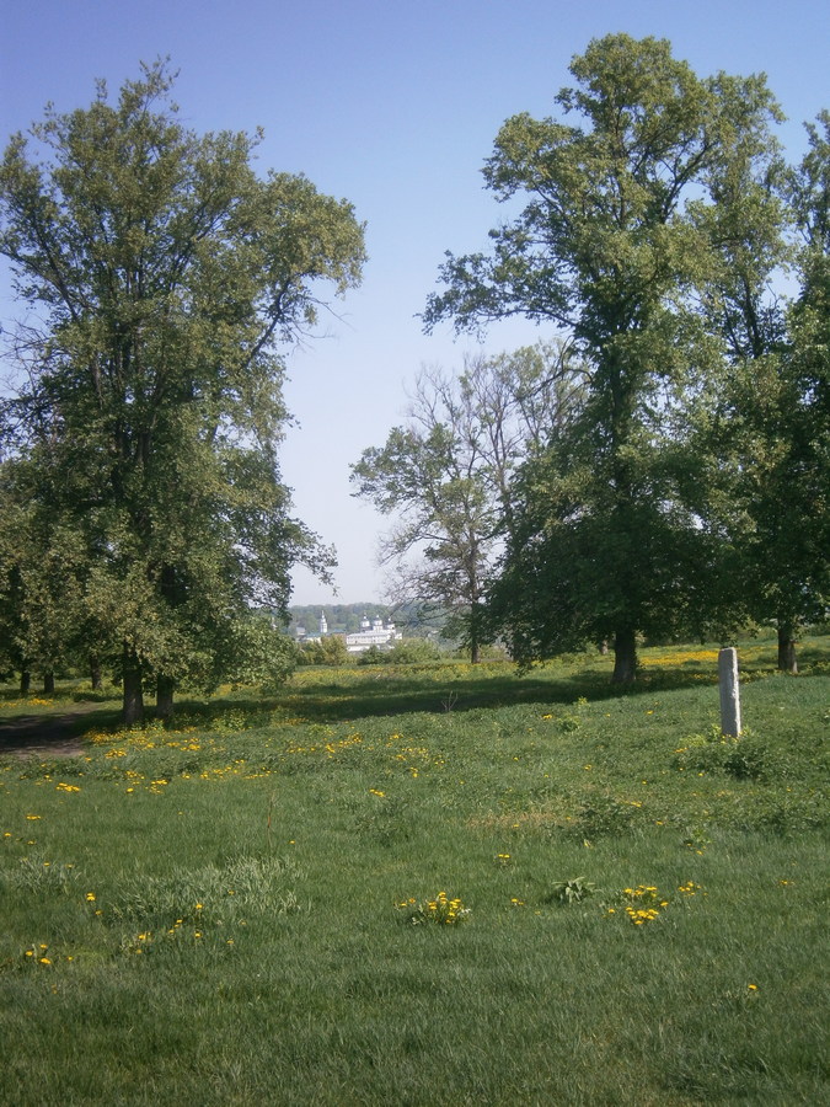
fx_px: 1503
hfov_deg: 30.9
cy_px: 554
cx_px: 415
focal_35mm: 47
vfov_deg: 40.4
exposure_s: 1/80
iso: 80
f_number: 9.7
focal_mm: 8.3
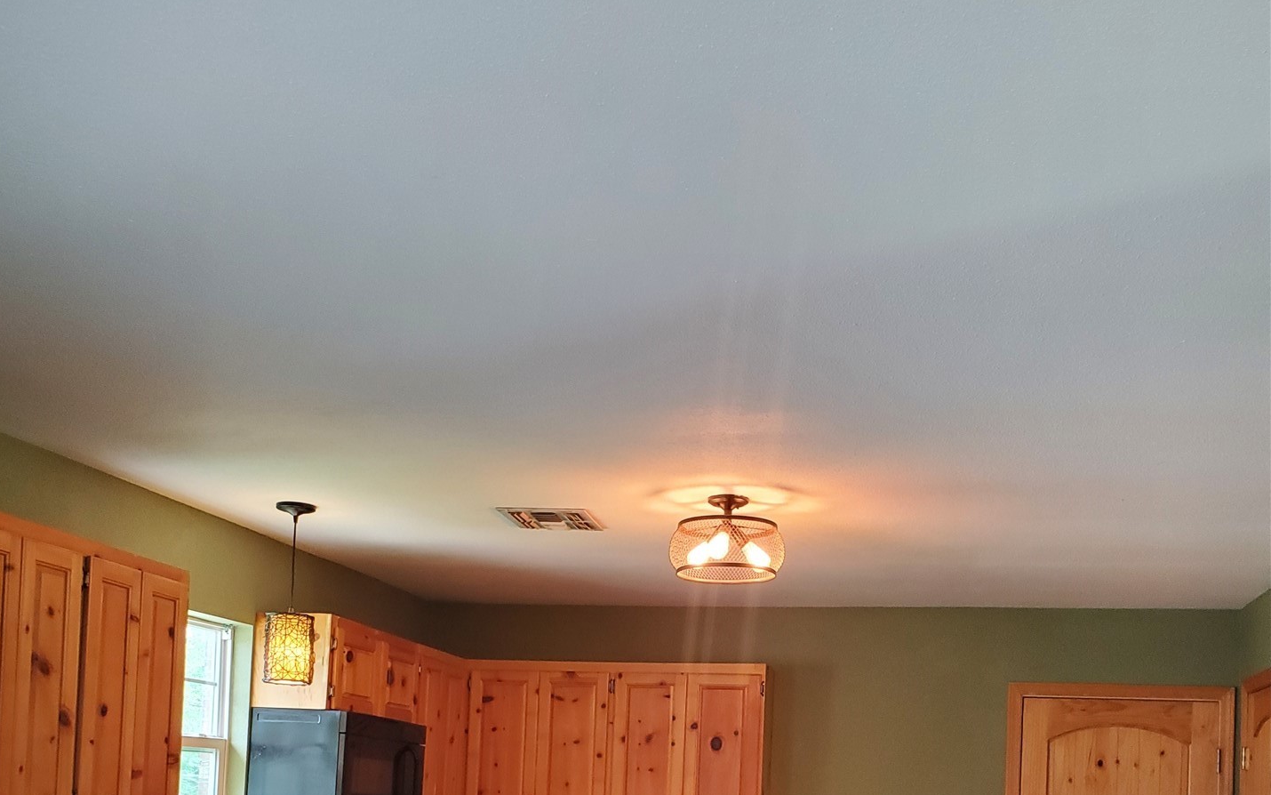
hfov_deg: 52.7
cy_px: 751
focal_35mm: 37
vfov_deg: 32.3
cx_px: 632
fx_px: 1282
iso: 400
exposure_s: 1/40
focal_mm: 4.3
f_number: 2.4
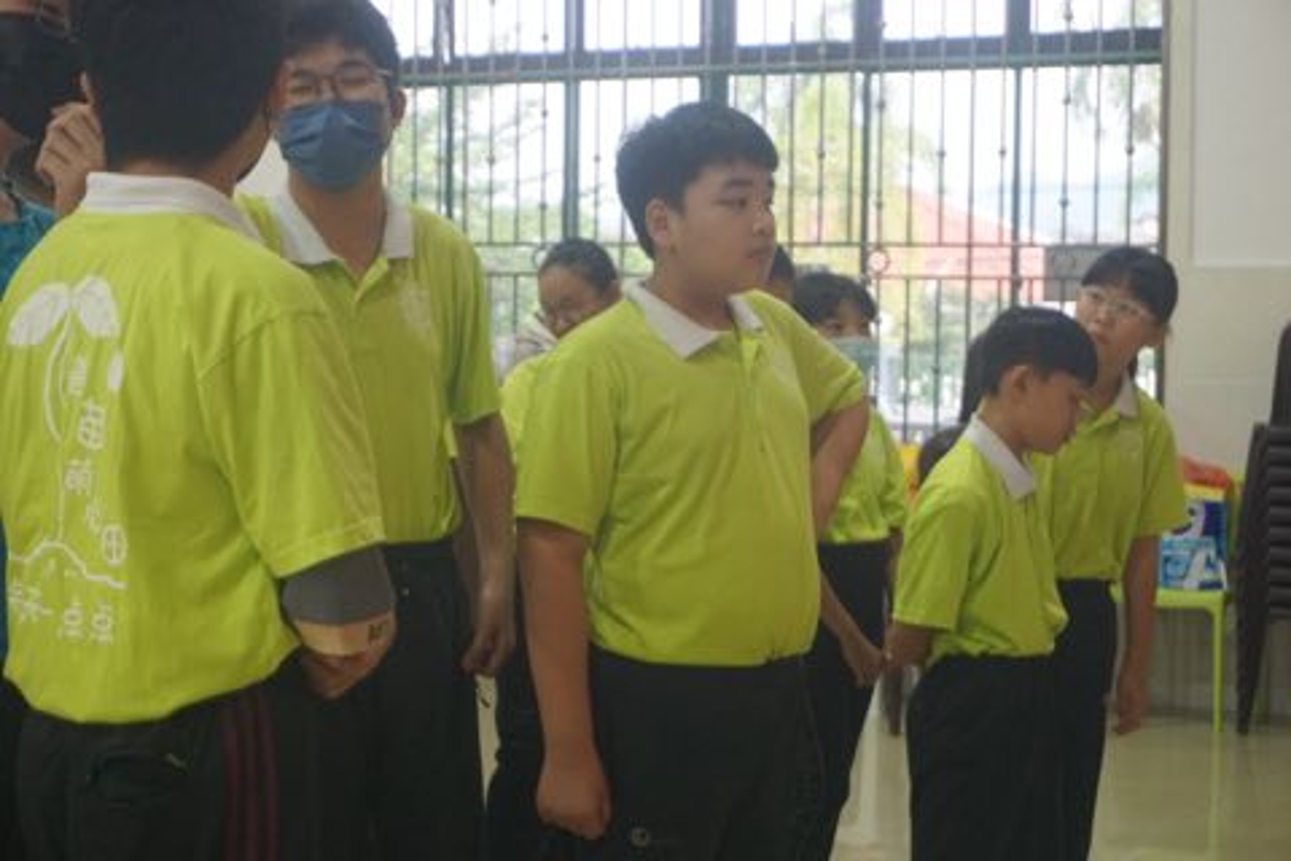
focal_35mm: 74
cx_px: 646
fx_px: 2636
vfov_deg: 18.5
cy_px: 430
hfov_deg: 27.5
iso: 1600
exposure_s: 1/160
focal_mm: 49
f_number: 5.6
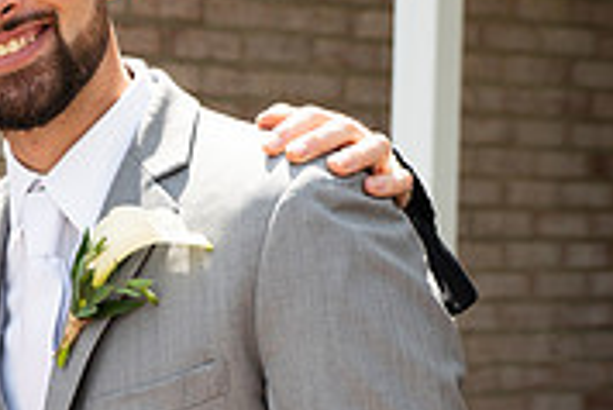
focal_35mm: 143
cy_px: 284
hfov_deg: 13.6
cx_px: -258
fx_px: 2437
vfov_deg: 9.6
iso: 125
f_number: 4
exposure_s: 1/400
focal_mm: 44
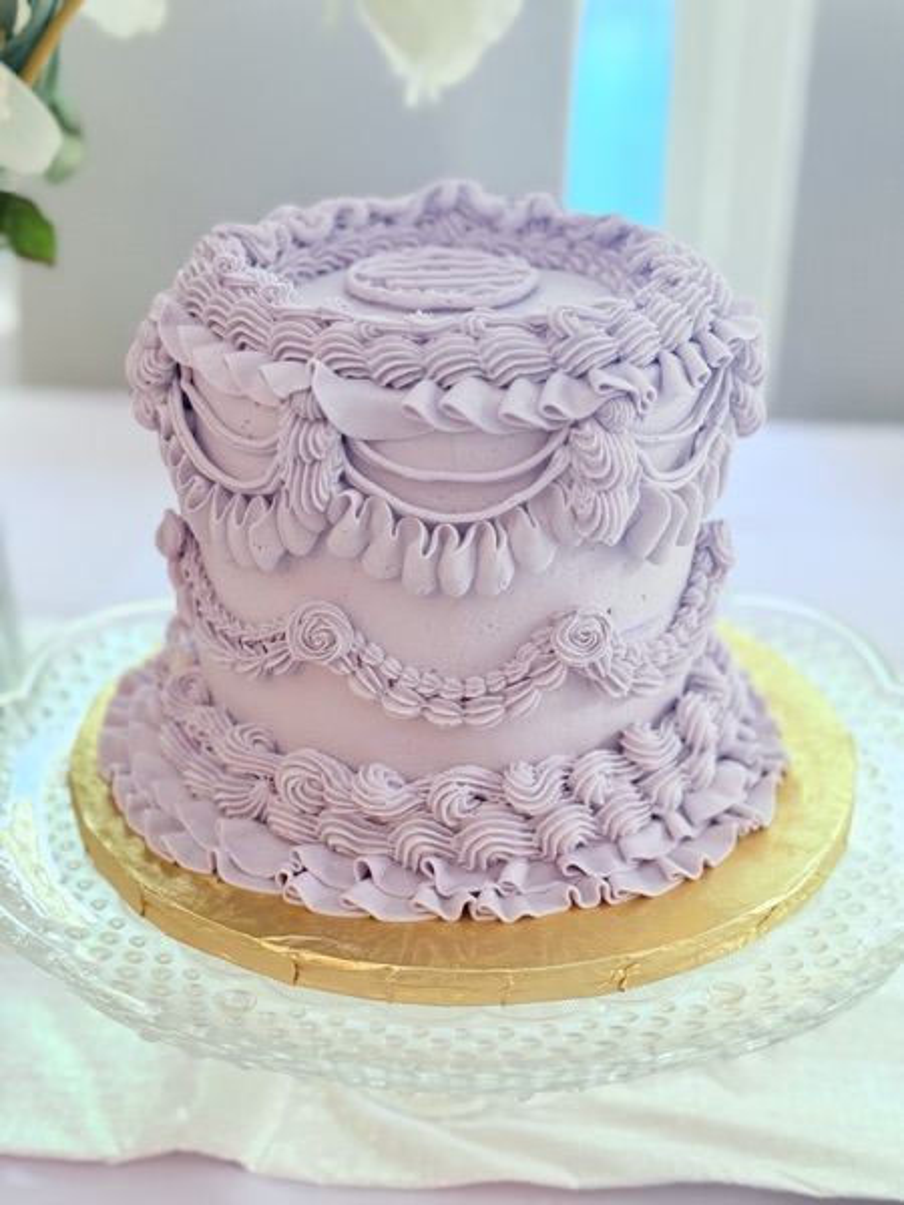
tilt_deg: -25.5
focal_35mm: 48
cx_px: 452
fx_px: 1671
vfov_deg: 39.7
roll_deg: -0.7
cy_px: 602
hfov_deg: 30.3
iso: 160
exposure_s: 1/120
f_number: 1.78
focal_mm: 6.76
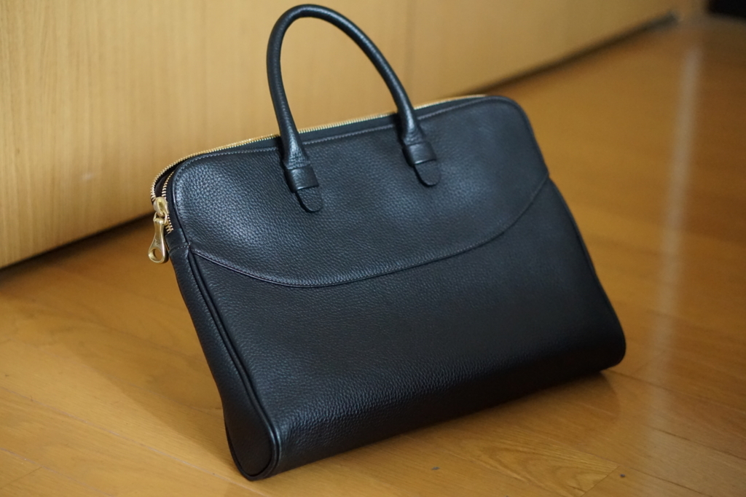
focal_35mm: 75
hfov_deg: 27.0
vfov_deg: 18.2
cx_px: 373
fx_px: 1554
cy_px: 248
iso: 3200
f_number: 2
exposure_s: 1/125
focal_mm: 50
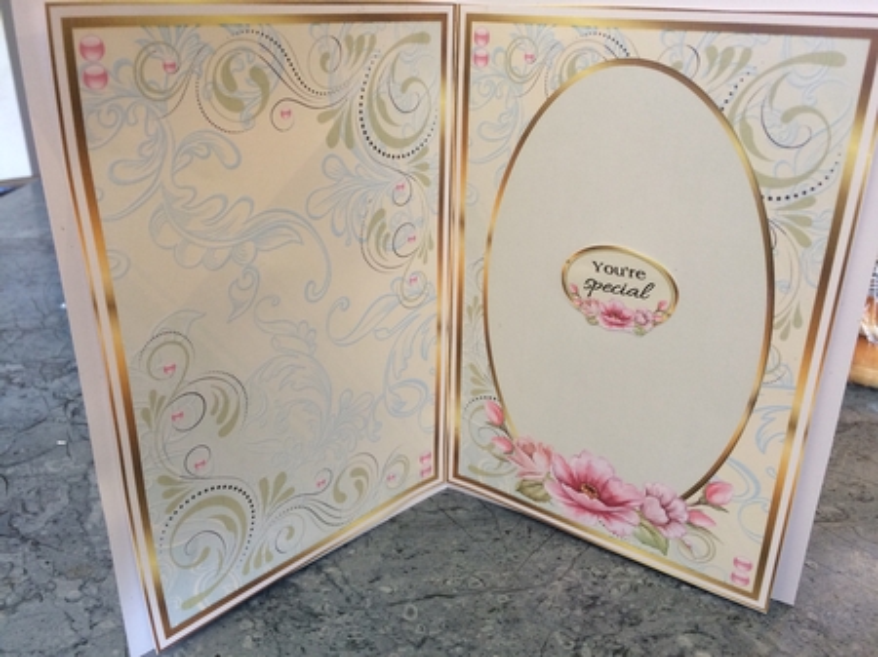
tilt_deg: -25.2
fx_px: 735
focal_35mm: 29
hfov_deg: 61.7
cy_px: 328
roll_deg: +0.4
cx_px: 439
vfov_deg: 48.2
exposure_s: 1/33
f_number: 2.2
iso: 125
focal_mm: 4.15
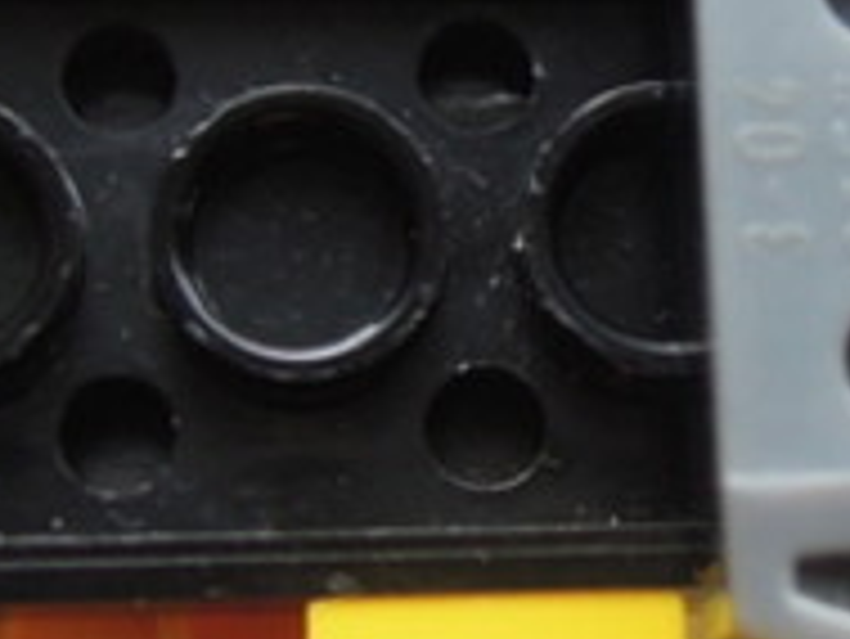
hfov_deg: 17.2
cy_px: 142
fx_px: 2801
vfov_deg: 13.0
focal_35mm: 114
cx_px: 526
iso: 160
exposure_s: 1/200
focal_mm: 4.3
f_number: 2.2
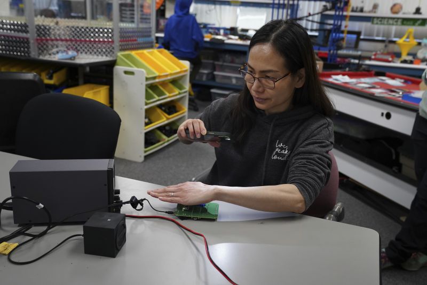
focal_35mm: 35
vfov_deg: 37.8
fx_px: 415
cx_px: 214
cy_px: 142
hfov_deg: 54.4
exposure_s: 1/250
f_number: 4.5
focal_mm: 35
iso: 3200
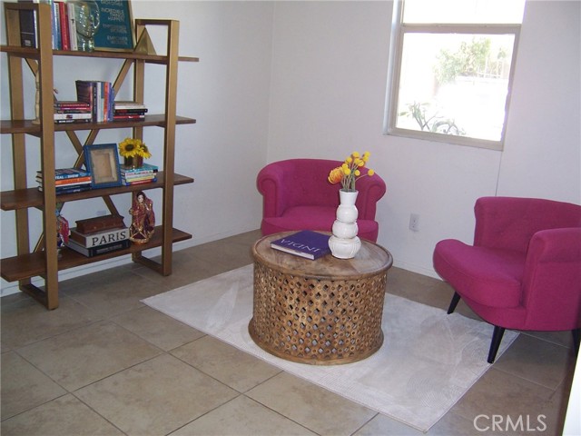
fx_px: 554
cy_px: 218
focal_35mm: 33
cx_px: 290
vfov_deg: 42.9
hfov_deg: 55.4
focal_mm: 5.5
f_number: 2.8
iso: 140
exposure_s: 1/60
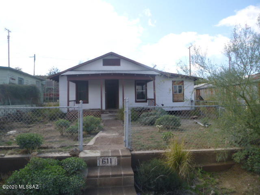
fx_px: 188
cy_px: 98
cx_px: 130
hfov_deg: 69.4
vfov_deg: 54.9
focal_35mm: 25
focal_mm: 4.5
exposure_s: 1/250
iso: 100
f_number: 3.9
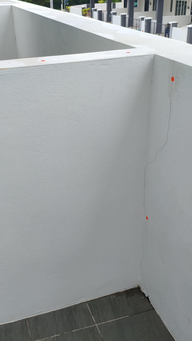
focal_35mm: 38
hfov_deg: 31.1
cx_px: 74
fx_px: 344
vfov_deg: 52.8
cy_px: 171
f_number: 1.5
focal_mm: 4.94
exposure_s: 1/1877
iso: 80
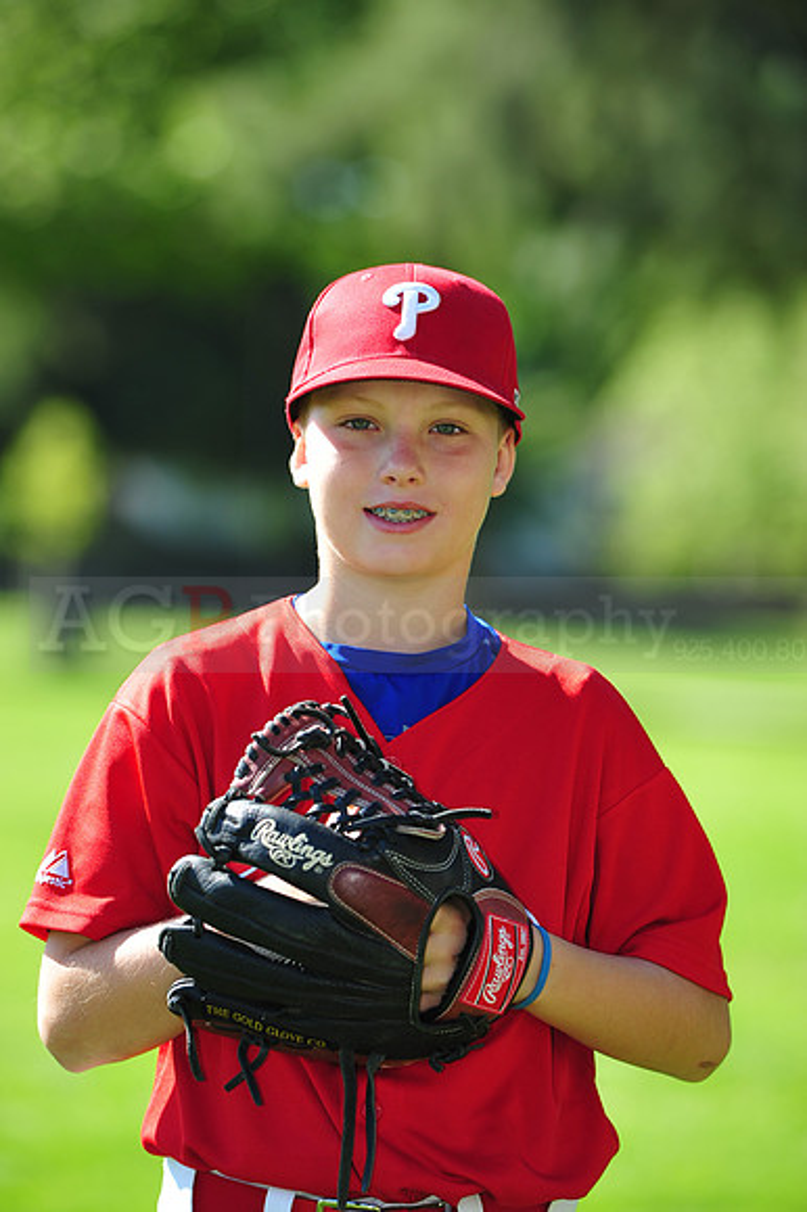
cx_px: 404
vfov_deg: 10.3
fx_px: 6733
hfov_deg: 6.9
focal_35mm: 200
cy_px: 606
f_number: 5
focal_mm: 200
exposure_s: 1/400
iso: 200
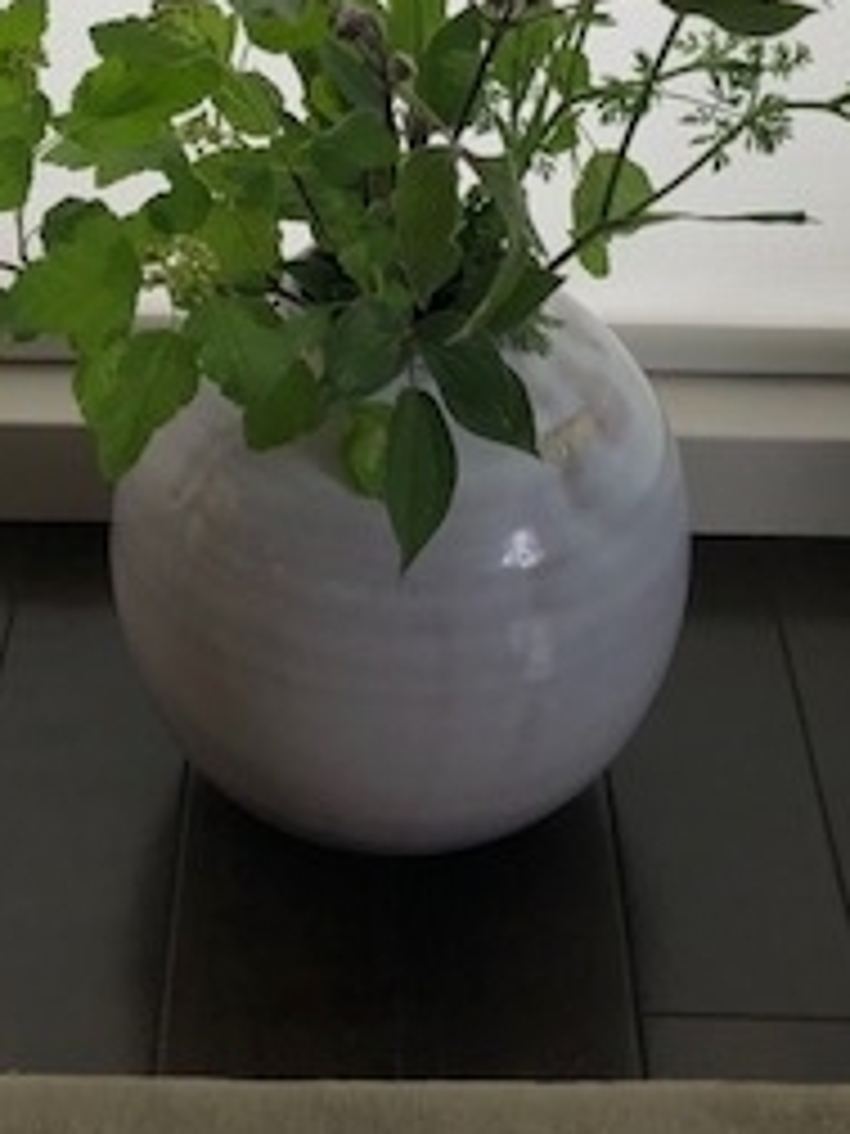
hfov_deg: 20.7
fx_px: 2325
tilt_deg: -21.4
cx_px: 319
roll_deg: -0.8
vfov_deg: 25.3
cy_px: -140
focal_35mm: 71
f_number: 1.8
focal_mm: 3.99
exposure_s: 1/128
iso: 20
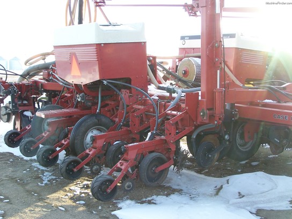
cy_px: 110
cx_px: 146
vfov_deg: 26.1
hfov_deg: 34.3
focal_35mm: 56
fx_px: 472
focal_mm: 9.3
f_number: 3.1
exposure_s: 1/125
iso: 80
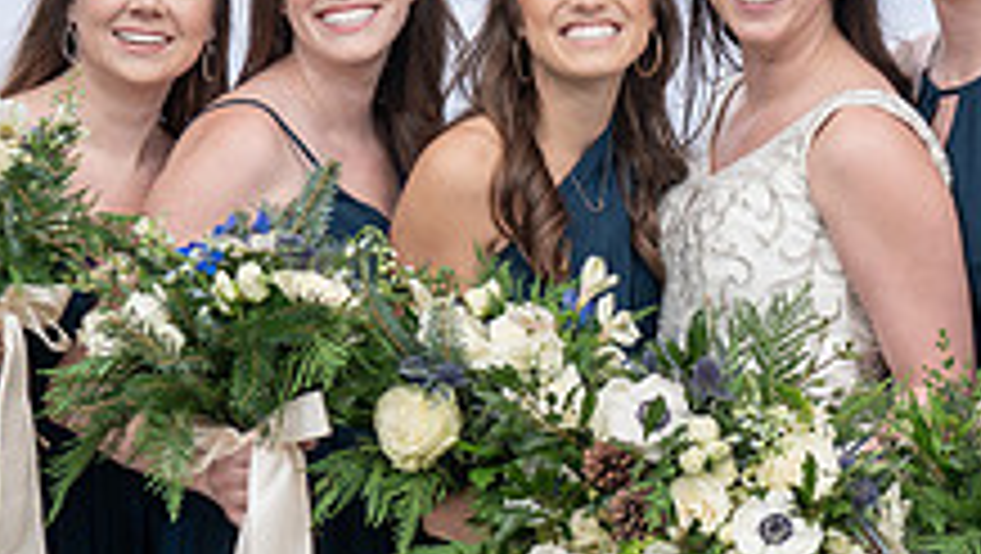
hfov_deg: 20.3
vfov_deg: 11.7
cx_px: 782
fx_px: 2707
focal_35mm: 104
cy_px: 272
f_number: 4
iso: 64
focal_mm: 35
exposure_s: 1/250
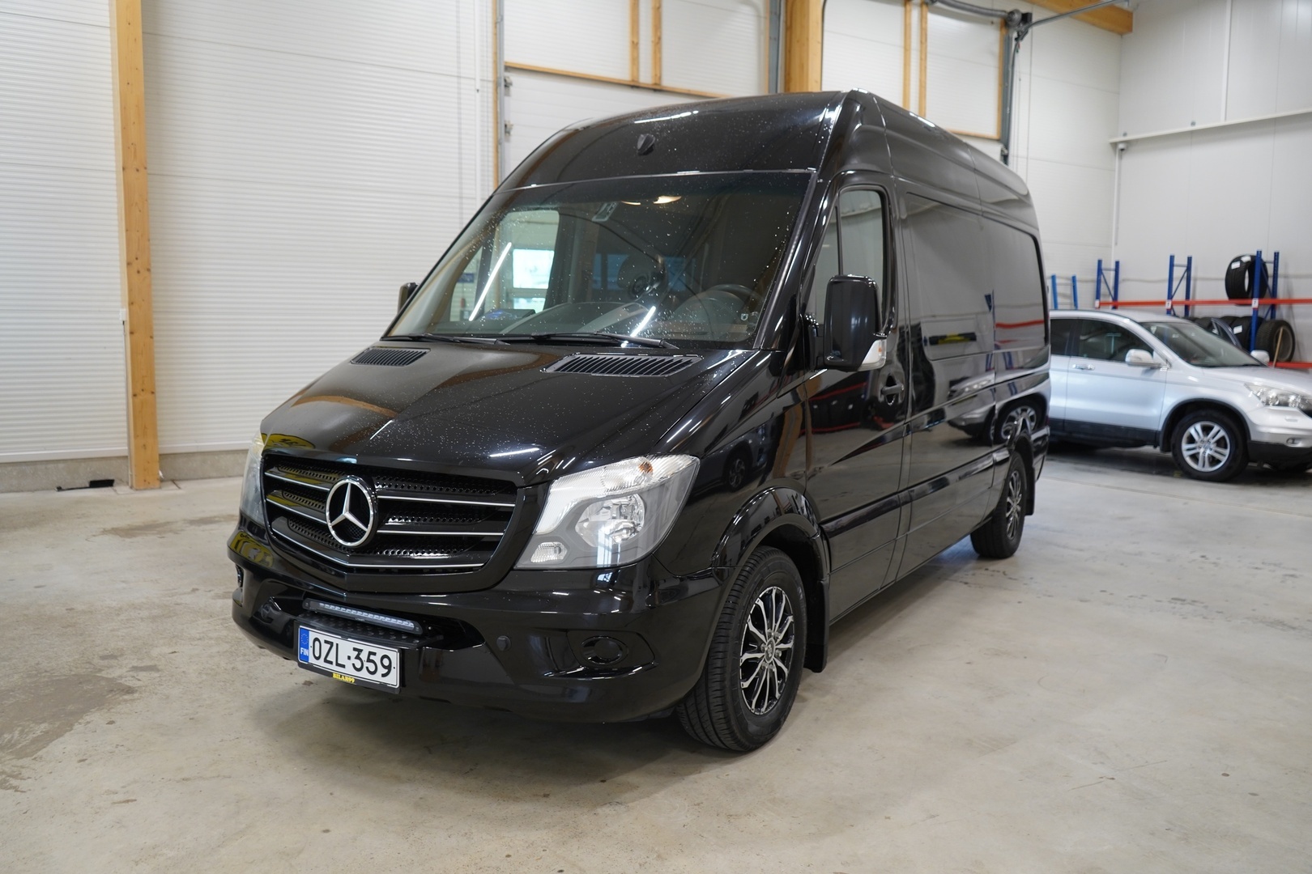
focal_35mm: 29
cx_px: 656
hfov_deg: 63.7
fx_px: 1057
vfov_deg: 45.0
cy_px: 437
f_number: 3.5
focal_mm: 29
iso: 640
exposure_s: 1/40
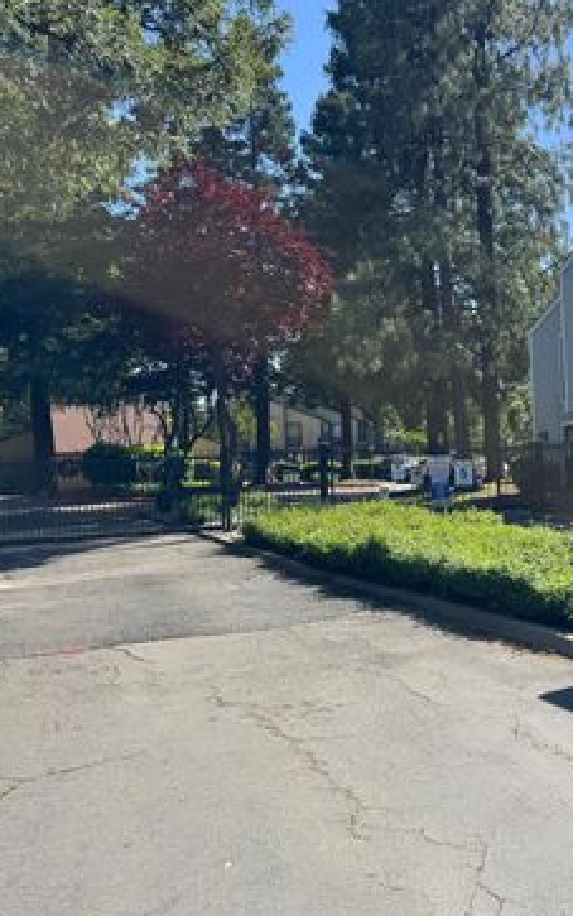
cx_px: 553
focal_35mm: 35
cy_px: 450
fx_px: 874
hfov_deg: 33.6
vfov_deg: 55.3
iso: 80
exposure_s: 1/1923
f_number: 1.78
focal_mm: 6.76
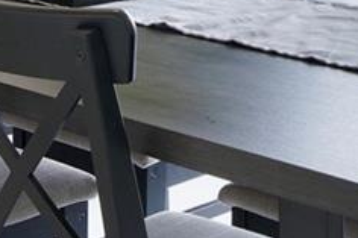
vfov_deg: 10.4
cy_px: -233
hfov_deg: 16.7
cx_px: 282
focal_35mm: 122
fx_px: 1212
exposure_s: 1/13
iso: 250
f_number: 5.6
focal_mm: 12
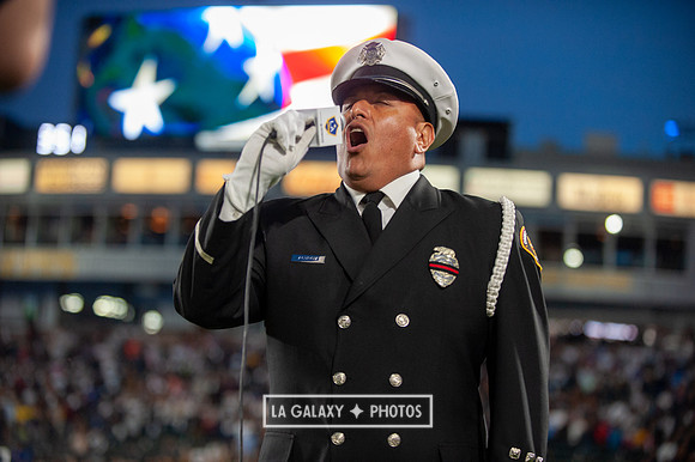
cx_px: 348
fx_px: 1833
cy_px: 231
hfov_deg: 21.5
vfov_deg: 14.4
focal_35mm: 95
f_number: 2.8
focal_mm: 95
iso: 1600
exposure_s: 1/640
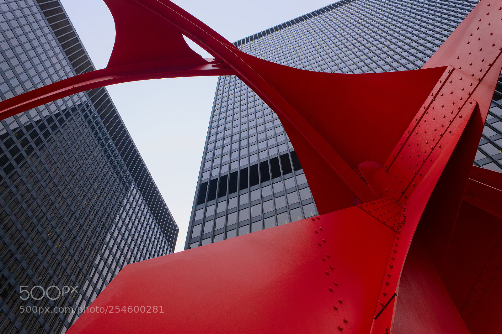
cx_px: 251
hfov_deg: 54.4
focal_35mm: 35
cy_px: 167
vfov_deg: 37.8
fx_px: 488
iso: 800
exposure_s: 1/1300
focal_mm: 23
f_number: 6.4
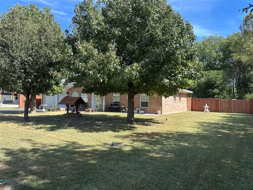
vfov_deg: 56.8
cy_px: 95
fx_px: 175
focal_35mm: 24
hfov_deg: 71.6
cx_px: 126
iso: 80
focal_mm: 6.86
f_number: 1.78
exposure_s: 1/1357
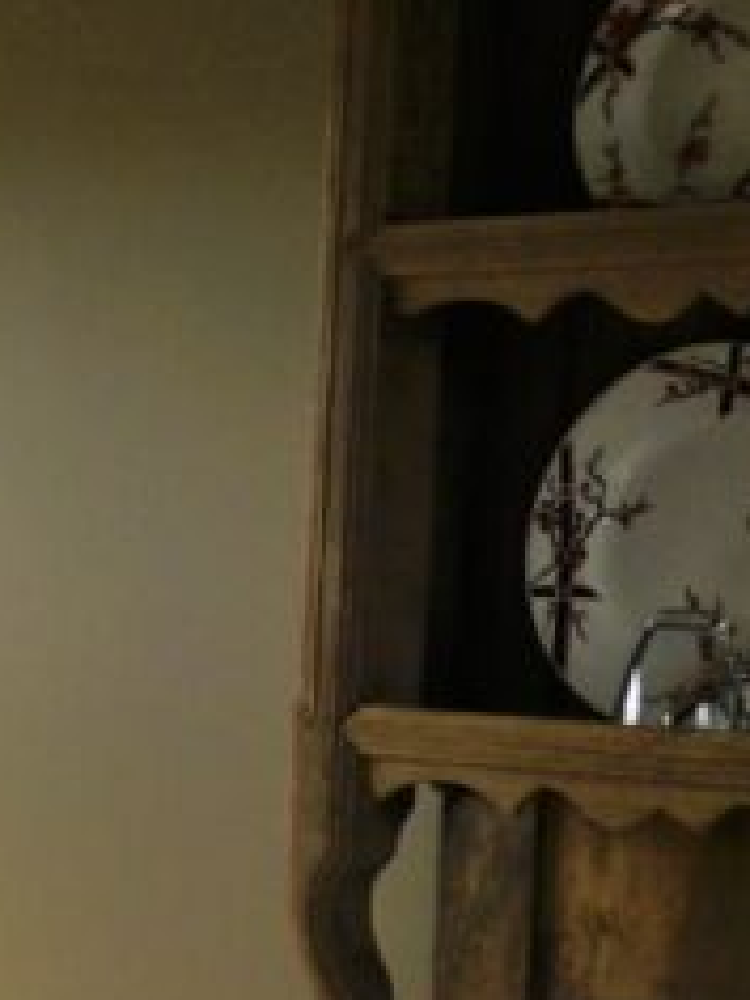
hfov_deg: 10.7
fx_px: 3611
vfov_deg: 15.5
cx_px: -835
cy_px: 1006
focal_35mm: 125
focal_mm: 20
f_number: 5
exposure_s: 1/250
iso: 200
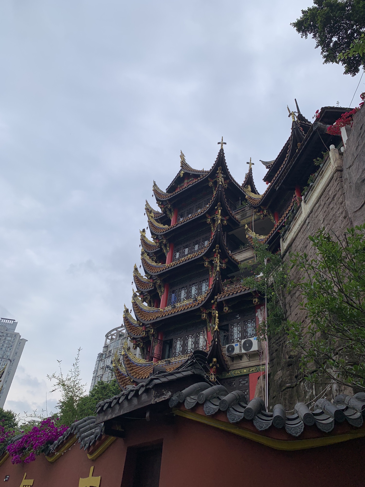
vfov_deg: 67.3
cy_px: 244
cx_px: 182
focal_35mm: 26
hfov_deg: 53.1
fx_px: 366
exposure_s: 1/2208
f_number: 1.8
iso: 25
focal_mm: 4.25
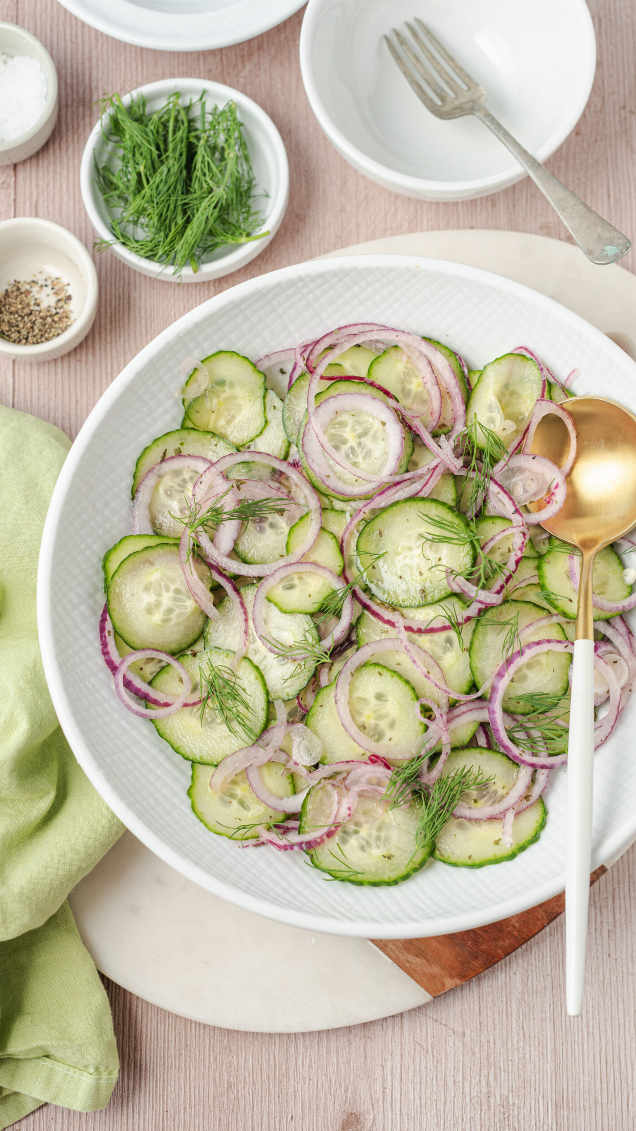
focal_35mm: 53
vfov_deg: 39.2
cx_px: 365
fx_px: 1589
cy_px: 563
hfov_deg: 22.6
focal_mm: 50
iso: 250
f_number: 5.6
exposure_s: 1/25
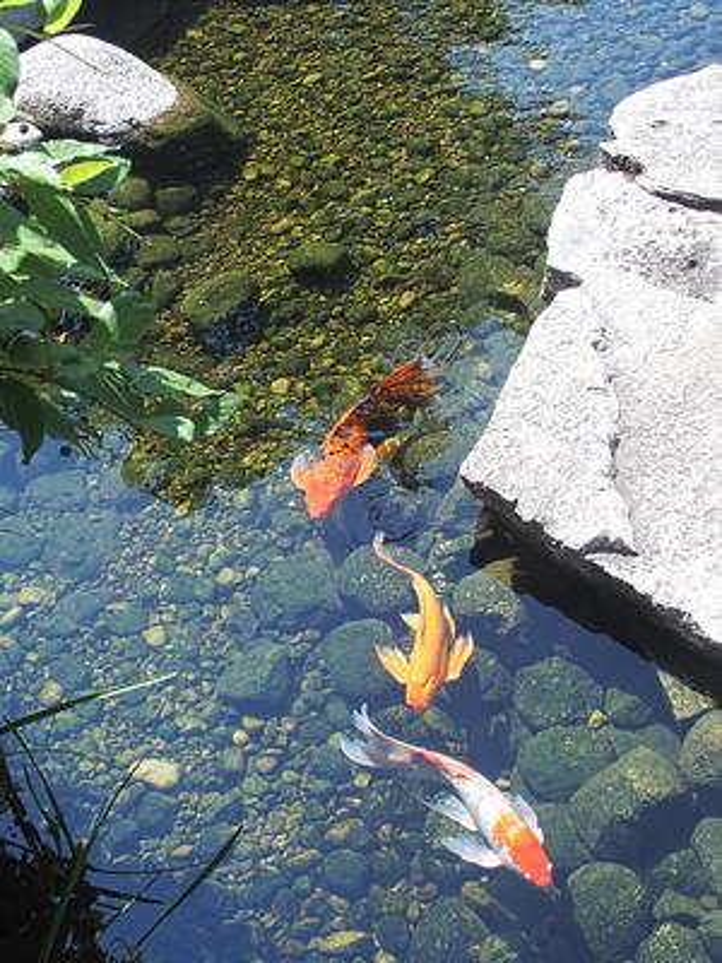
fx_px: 1390
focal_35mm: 50
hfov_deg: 29.1
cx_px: 361
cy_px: 482
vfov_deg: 38.2
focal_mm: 10.8
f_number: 3.5
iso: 100
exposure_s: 1/640
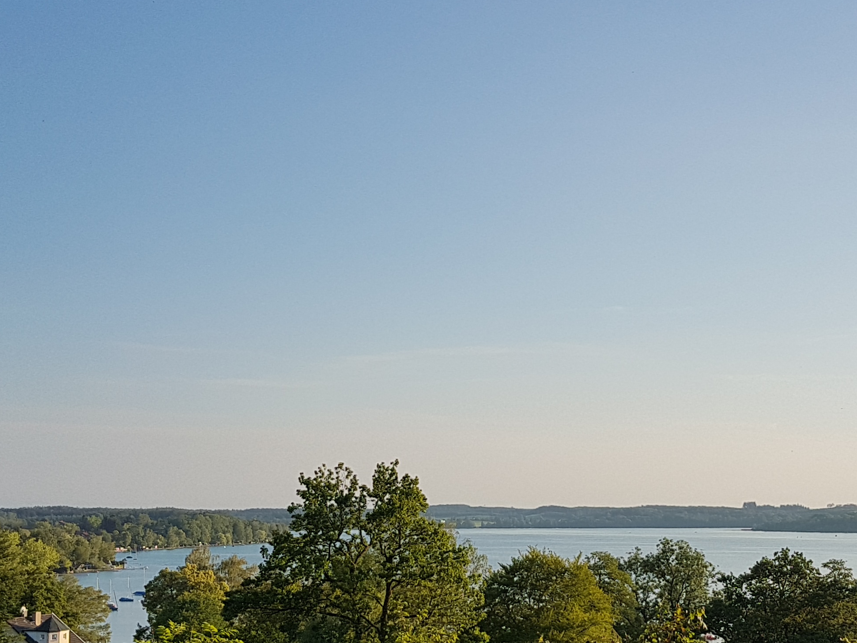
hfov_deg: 35.4
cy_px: 395
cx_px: 518
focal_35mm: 54
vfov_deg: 27.0
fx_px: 1337
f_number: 1.7
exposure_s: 1/1516
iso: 40
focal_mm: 4.2
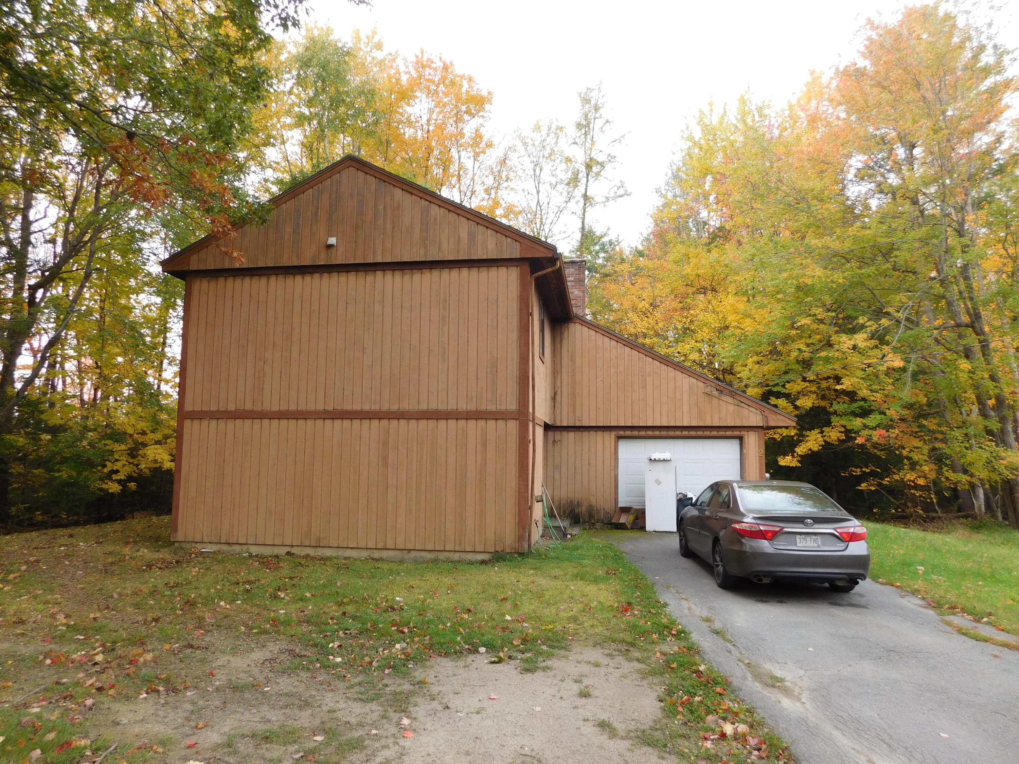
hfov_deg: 73.9
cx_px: 510
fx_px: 677
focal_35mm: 23
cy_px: 382
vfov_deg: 58.9
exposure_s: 1/320
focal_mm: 4
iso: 125
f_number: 3
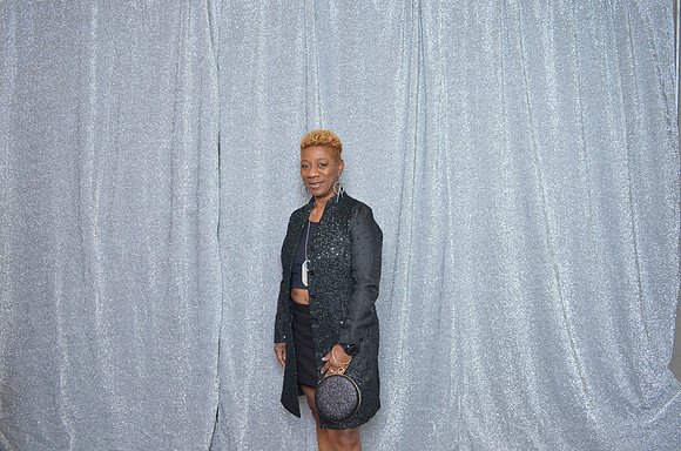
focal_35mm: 27
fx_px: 510
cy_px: 226
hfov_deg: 67.5
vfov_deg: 47.7
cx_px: 340
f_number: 5
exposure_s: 1/100
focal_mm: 18
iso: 640
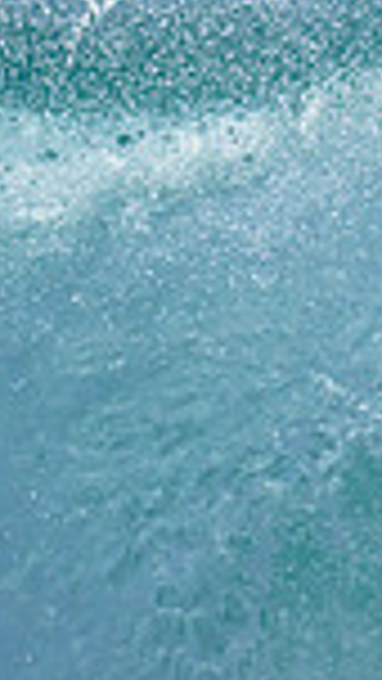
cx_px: 1283
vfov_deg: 0.6
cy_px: 433
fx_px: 66356
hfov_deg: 0.3
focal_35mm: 3687
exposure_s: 1/2000
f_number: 6.3
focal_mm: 800
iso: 2200
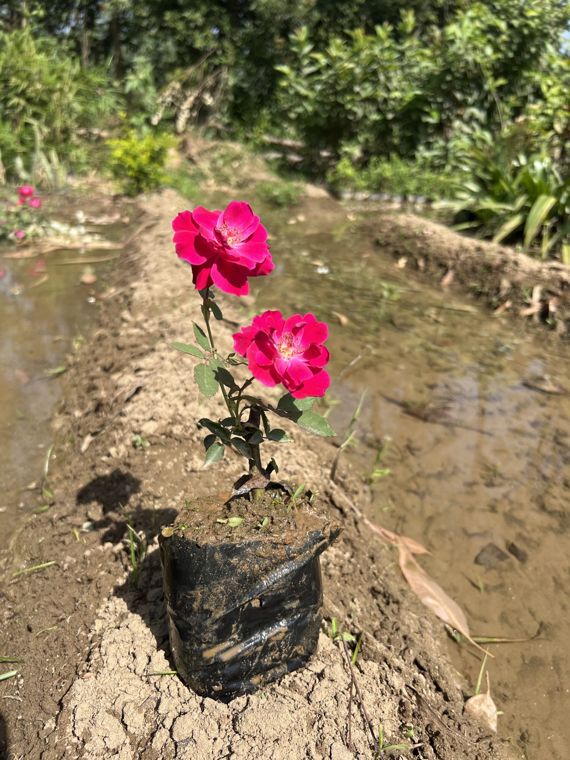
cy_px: 380
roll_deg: -4.2
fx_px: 571
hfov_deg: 53.1
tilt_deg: -21.8
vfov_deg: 67.3
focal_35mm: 26
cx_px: 285
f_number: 1.5
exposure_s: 1/2571
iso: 50
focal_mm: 5.7
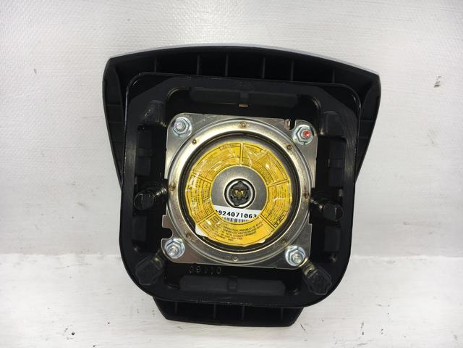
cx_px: 232
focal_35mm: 29
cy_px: 174
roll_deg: -2.6
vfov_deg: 48.2
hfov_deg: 61.7
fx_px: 388
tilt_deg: -22.4
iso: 25
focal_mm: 4.15
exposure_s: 1/242
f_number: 2.2
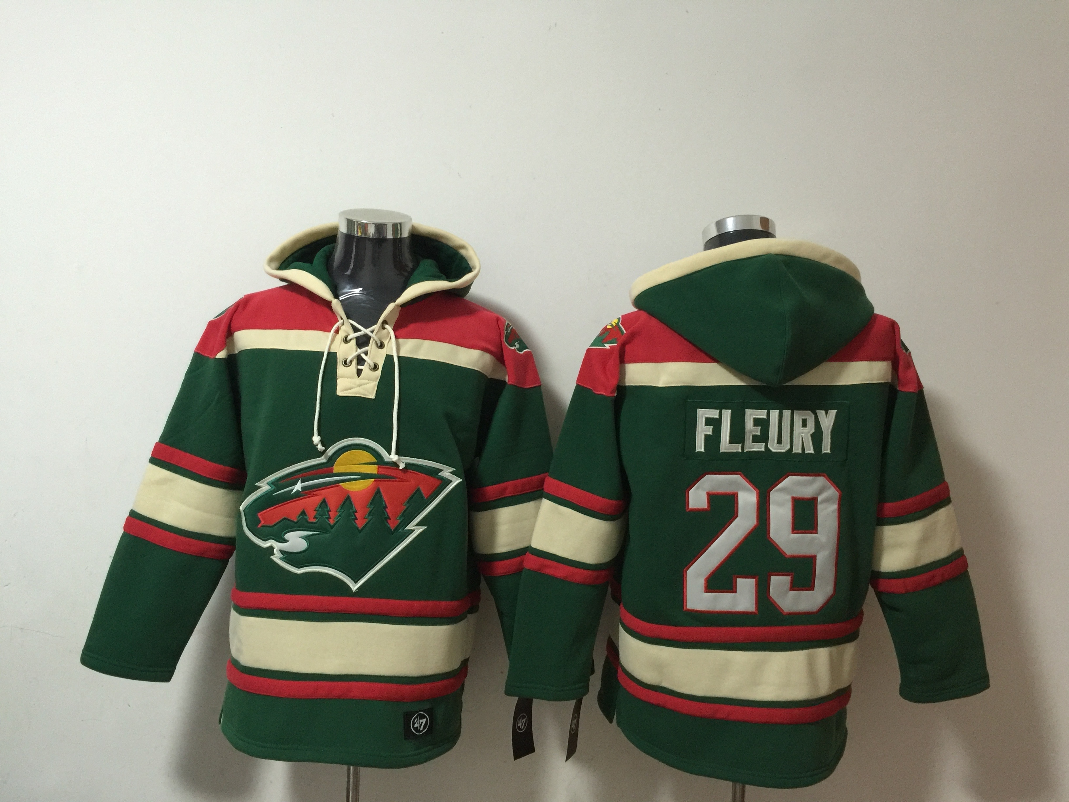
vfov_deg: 48.2
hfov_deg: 61.7
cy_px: 401
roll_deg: -2.8
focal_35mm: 29
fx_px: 896
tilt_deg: -1.4
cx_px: 534
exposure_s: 1/8
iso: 125
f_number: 2.2
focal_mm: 4.15
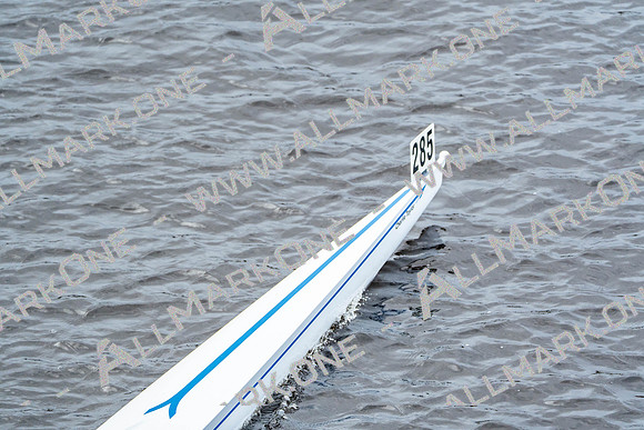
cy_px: 215
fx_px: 8284
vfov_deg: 3.0
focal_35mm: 463
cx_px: 322
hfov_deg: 4.5
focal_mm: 463
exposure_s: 1/1250
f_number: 6.3
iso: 2000
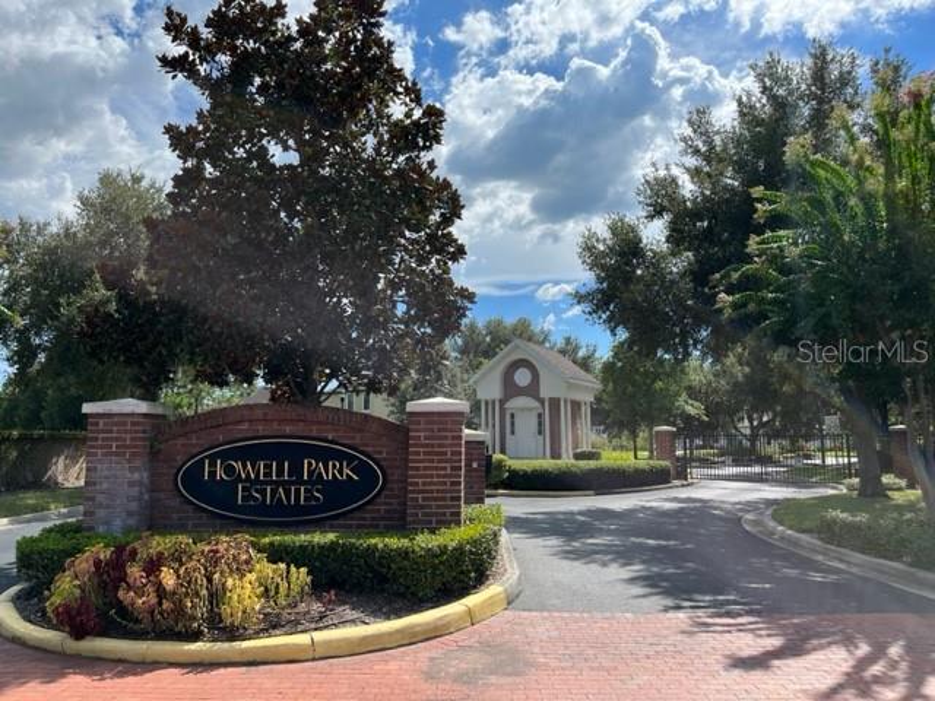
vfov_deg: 53.1
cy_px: 350
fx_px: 702
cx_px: 468
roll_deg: -0.2
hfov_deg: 67.3
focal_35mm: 26
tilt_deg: +6.2
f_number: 1.6
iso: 50
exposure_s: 1/4310
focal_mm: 5.1
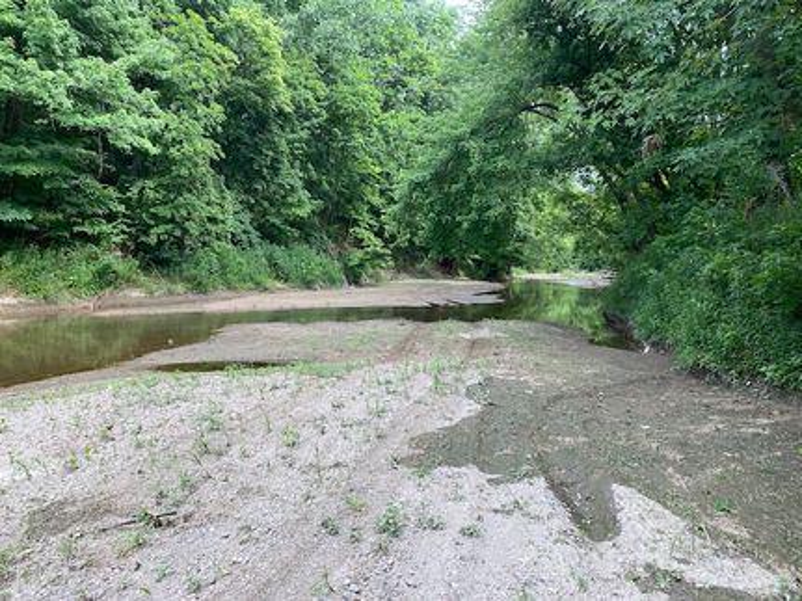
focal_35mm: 26
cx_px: 401
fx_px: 602
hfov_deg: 67.3
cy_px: 300
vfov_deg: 53.0
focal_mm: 4.25
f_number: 1.8
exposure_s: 1/241
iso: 32
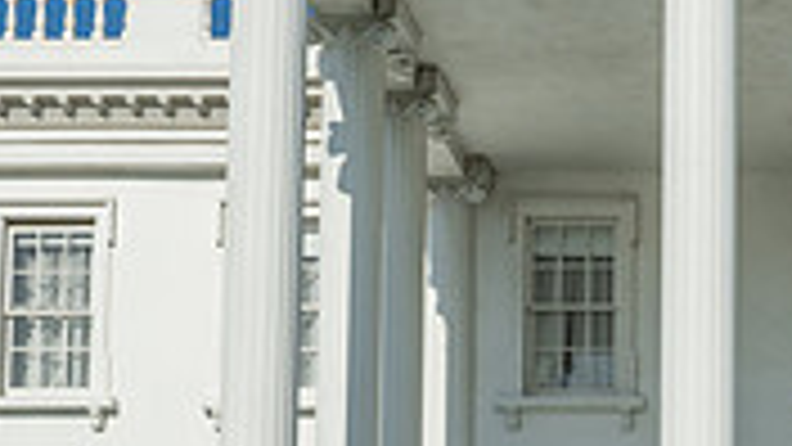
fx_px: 1785
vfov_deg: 13.5
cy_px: 642
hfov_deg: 24.0
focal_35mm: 85
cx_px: 779
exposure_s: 1/200
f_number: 16
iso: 200
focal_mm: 24
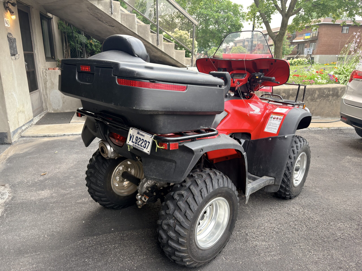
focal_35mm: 26
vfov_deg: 53.1
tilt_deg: -15.3
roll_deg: +0.8
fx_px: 272
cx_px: 181
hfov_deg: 67.3
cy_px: 136
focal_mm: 5.96
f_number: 1.6
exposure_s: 1/325
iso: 64
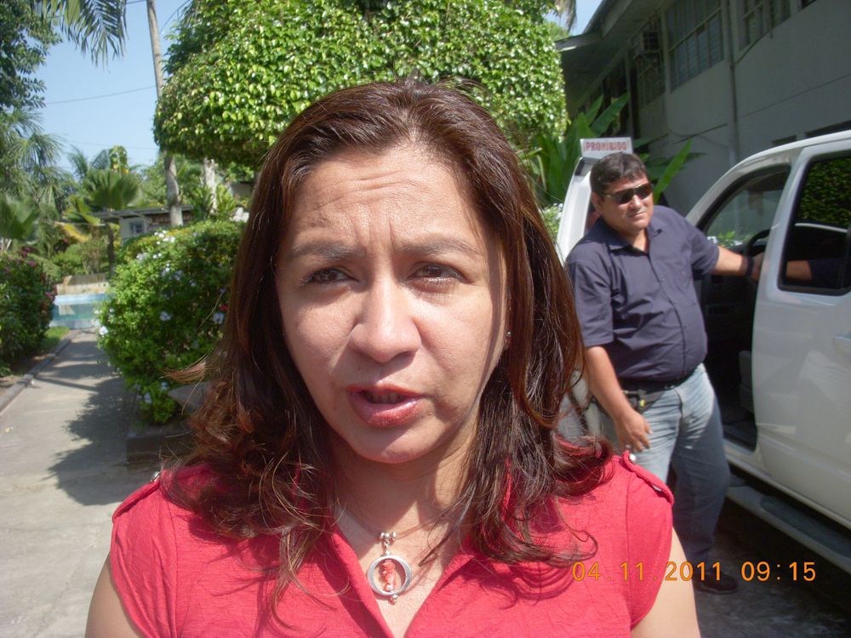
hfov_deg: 49.0
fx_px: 934
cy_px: 319
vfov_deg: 37.7
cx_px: 426
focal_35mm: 38
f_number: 3.3
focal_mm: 6.3
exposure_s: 1/800
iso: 100
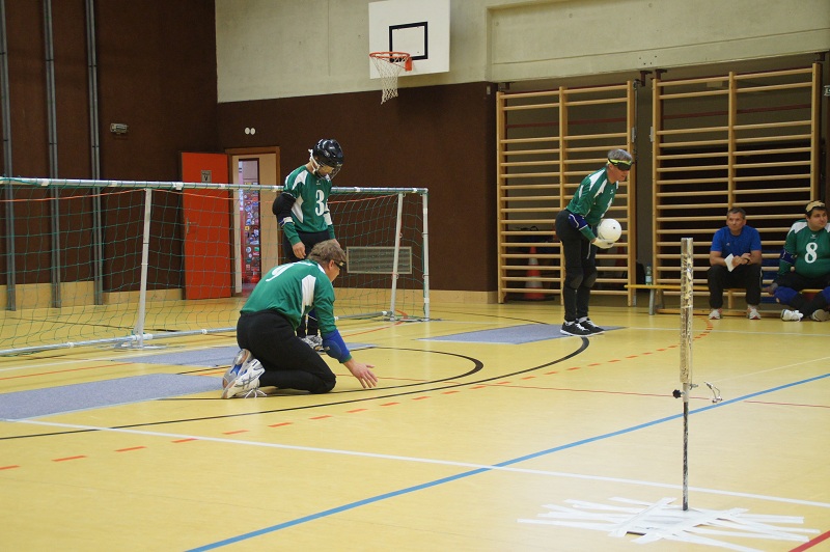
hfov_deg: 33.4
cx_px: 415
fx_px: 1382
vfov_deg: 22.6
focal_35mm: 60
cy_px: 276
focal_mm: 40
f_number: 4.5
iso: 1600
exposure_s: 1/60
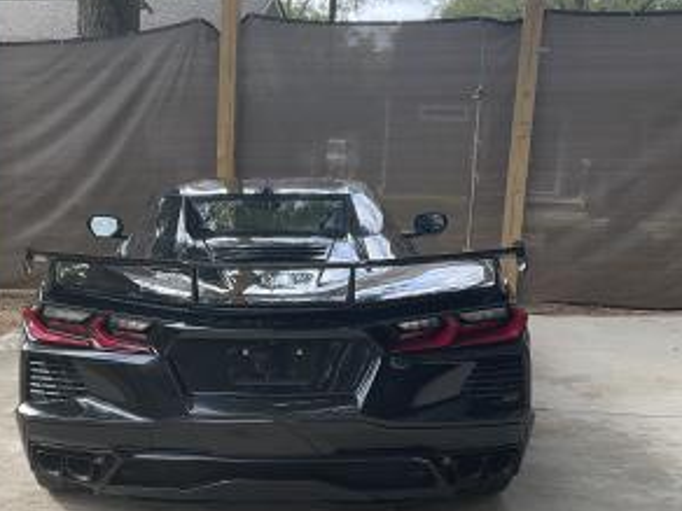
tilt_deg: -13.3
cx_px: 227
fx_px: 985
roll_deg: -1.6
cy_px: 338
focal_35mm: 50
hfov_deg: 37.8
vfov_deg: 28.9
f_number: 1.8
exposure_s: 1/295
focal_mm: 3
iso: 16
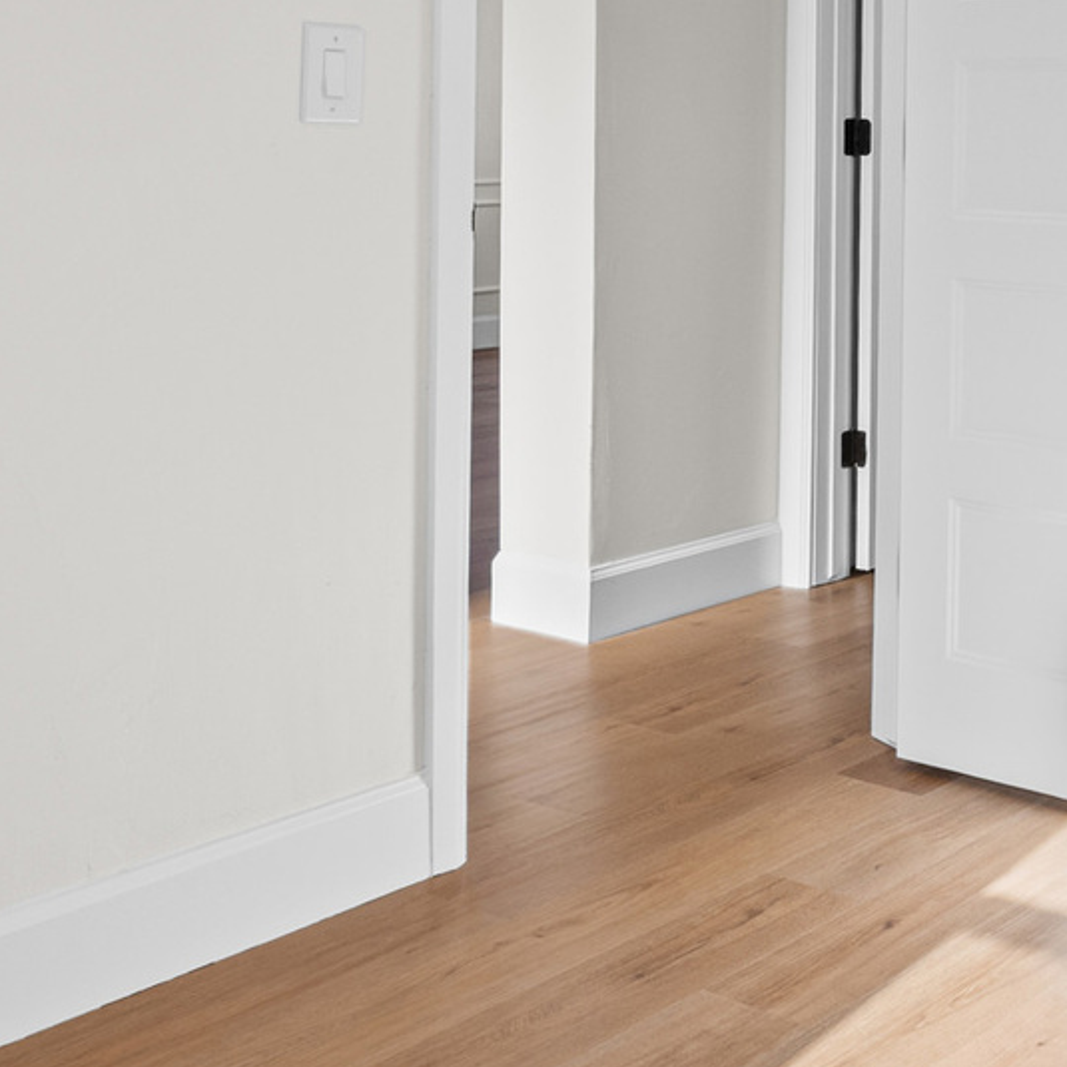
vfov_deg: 31.2
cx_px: 1131
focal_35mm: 52
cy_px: 97
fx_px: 1813
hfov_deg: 29.9
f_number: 9
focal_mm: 16
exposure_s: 1/30
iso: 250
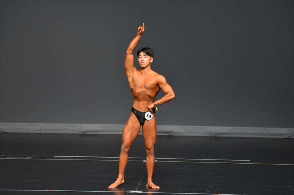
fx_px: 2326
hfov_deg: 7.2
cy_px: 98
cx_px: 147
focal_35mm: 285
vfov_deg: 4.8
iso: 2500
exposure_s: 1/400
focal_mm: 190
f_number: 5.6
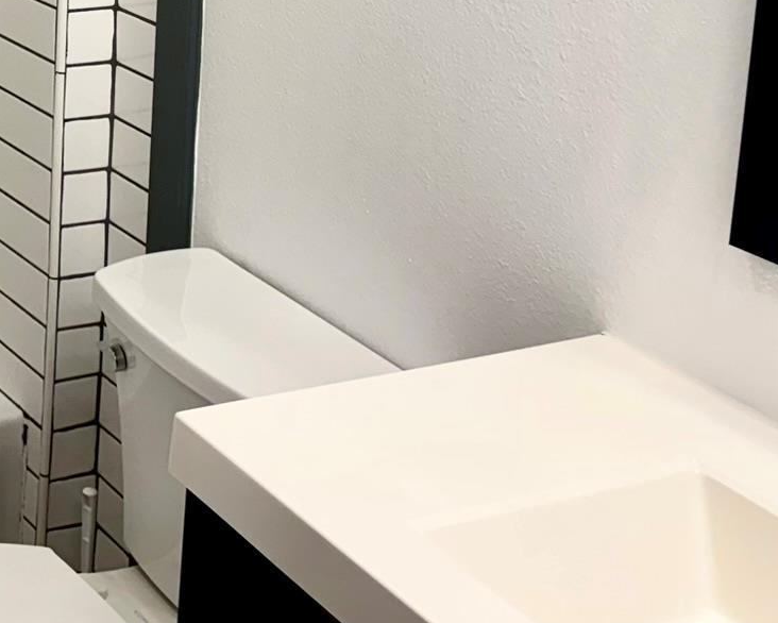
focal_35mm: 71
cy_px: -133
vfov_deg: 20.2
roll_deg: +0.6
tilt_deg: -11.2
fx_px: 1635
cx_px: -291
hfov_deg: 23.1
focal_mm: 5.96
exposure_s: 1/120
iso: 64
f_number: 1.6
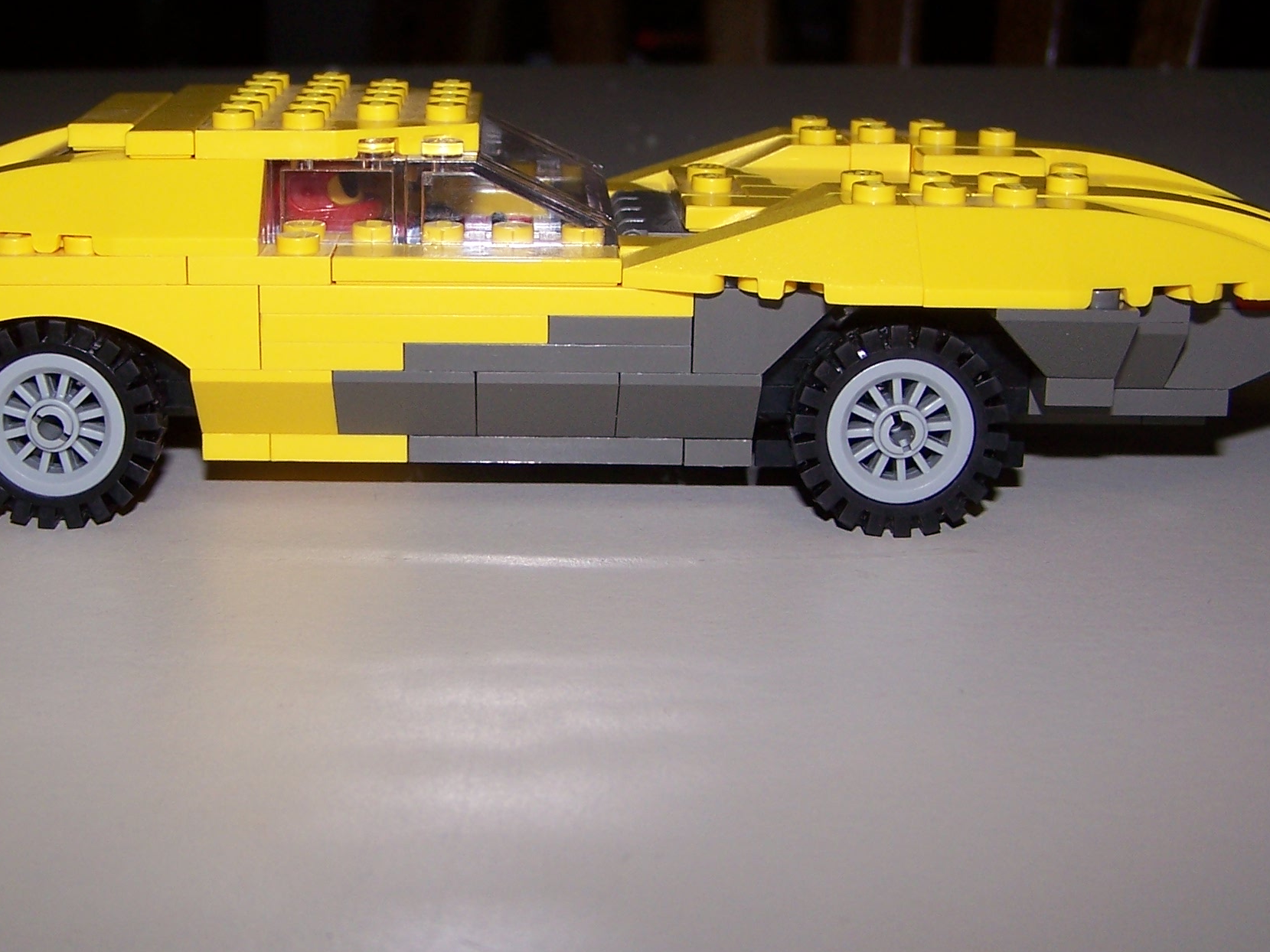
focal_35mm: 59
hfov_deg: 32.6
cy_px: 389
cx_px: 526
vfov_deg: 24.8
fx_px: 2164
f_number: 2.8
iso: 80
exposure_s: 1/60
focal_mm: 6.3
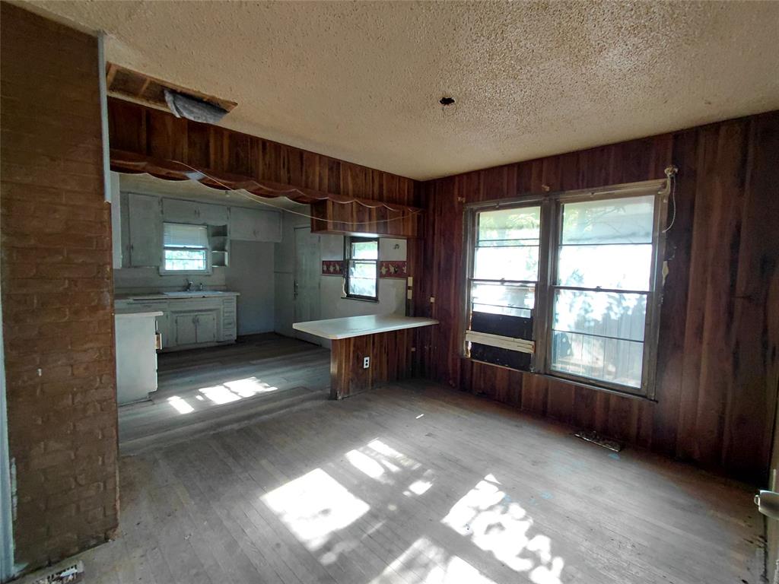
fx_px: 360
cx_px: 390
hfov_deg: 94.5
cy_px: 292
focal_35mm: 16
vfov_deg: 78.1
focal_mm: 1.64
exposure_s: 1/60
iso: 160
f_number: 2.2
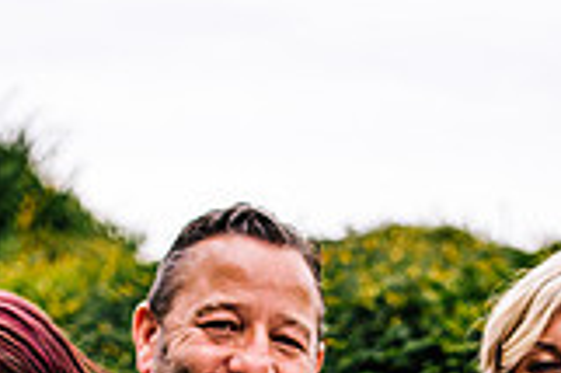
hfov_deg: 16.0
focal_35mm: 128
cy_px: 636
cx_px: 387
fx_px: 1993
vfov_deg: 10.2
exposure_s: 1/2000
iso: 100
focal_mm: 35
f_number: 1.4
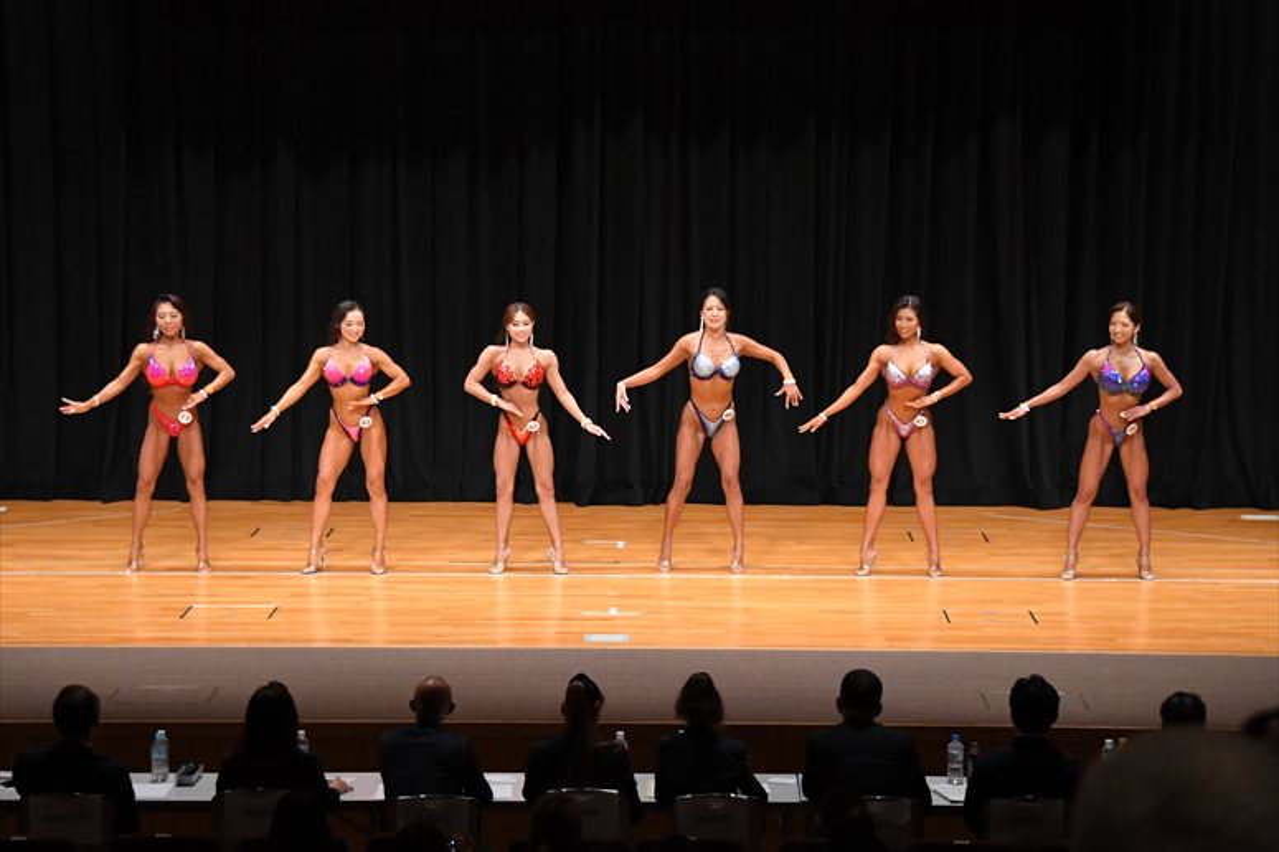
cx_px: 640
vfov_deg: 13.0
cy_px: 426
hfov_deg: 19.5
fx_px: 3729
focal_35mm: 105
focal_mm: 70
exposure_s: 1/400
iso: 4000
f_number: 5.6
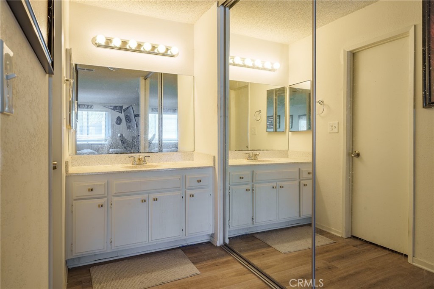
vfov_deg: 57.2
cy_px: 144
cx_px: 217
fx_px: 265
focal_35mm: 22
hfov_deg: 78.6
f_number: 11
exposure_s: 1/125
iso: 400
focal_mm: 22
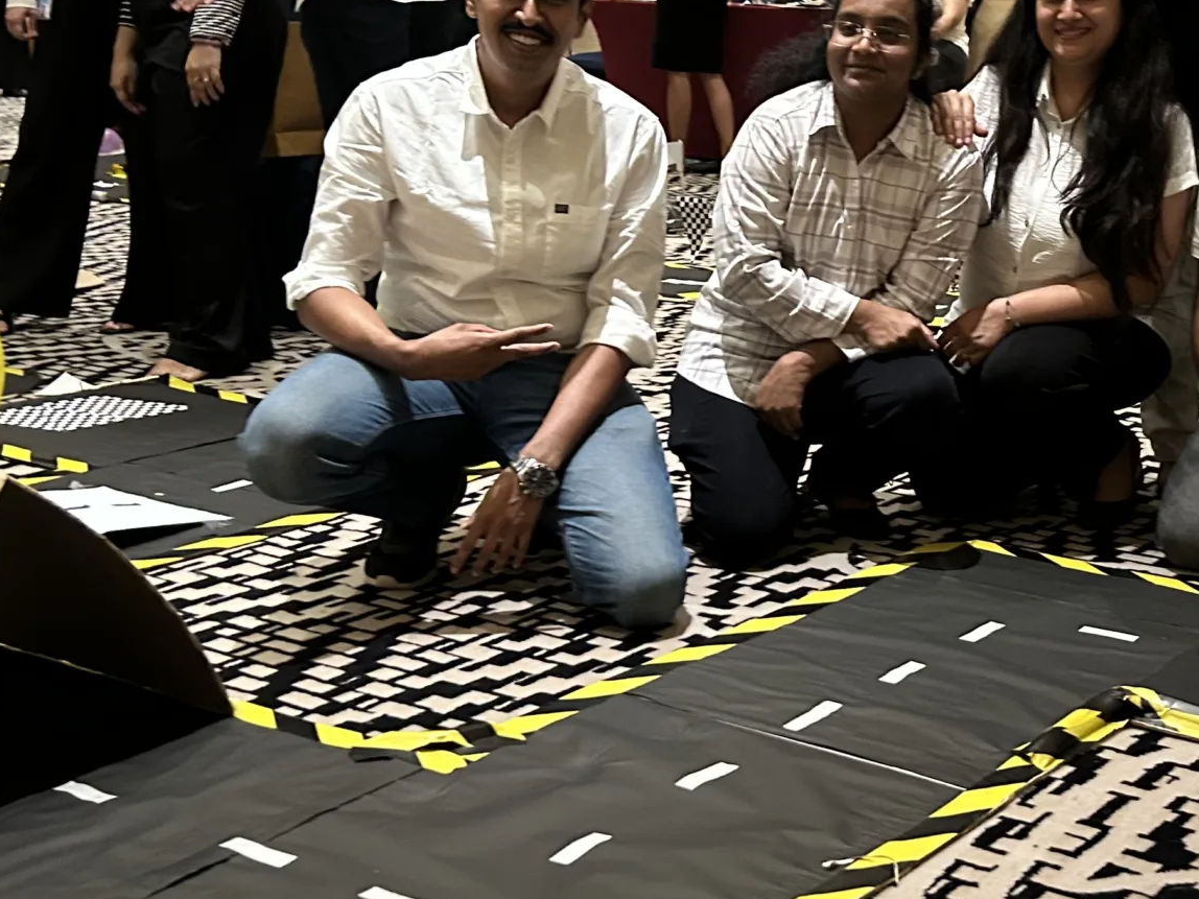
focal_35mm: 58
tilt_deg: -11.5
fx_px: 2009
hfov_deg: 32.6
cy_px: 362
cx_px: 889
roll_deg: -1.5
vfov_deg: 25.2
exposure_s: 1/50
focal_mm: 5.7
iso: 320
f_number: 1.5
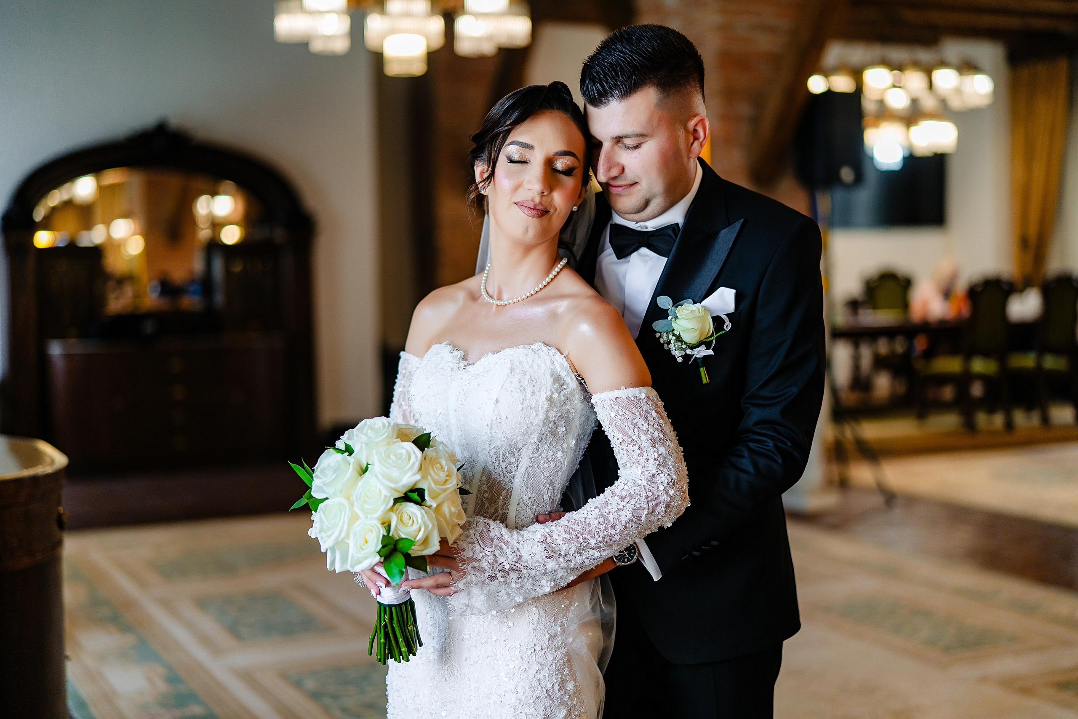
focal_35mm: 50
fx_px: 1497
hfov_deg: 39.6
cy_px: 360
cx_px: 539
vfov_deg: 27.0
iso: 400
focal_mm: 50
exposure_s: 1/200
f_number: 1.4
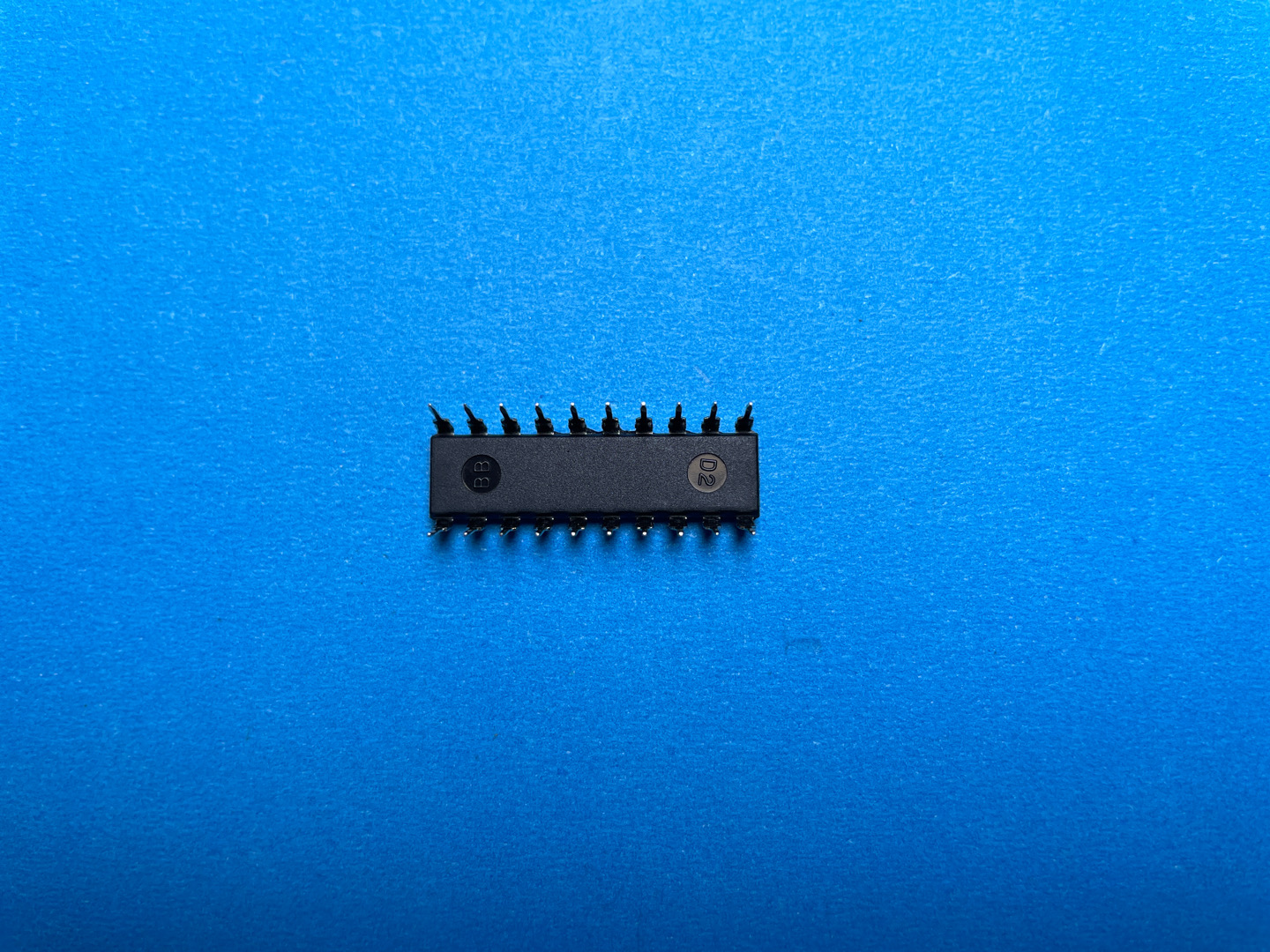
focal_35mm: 26
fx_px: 954
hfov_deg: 67.3
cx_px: 635
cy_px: 476
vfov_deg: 53.1
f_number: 1.6
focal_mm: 4.2
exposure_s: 1/146
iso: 32
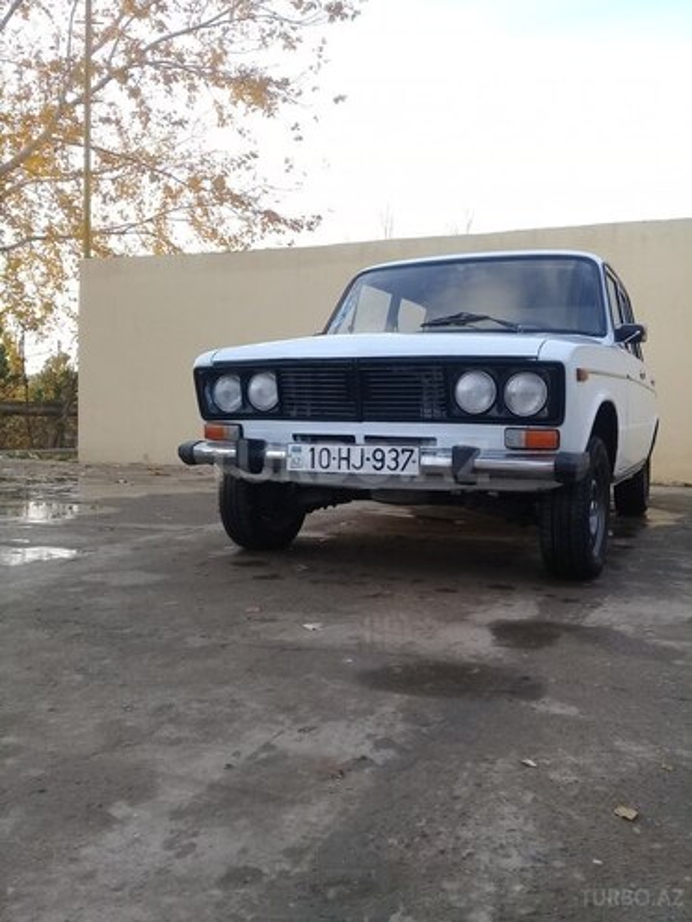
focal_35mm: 31
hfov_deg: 45.4
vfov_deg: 58.4
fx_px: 826
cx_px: 346
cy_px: 461
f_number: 2.2
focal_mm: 3.3
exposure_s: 1/269
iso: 50
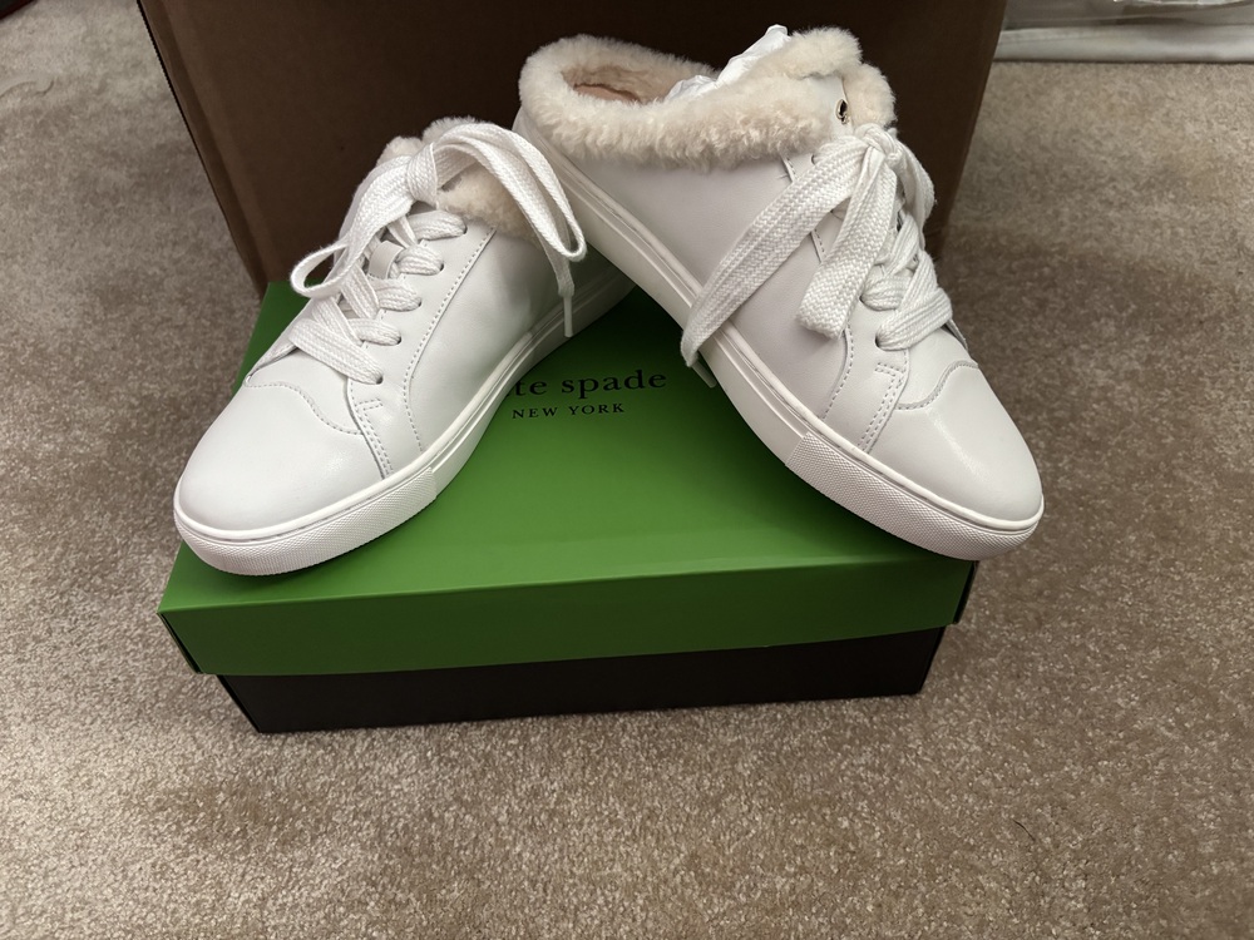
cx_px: 627
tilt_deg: -48.4
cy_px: 470
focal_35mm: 26
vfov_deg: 53.1
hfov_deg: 67.3
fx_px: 942
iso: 640
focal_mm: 5.96
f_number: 1.6
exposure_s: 1/40
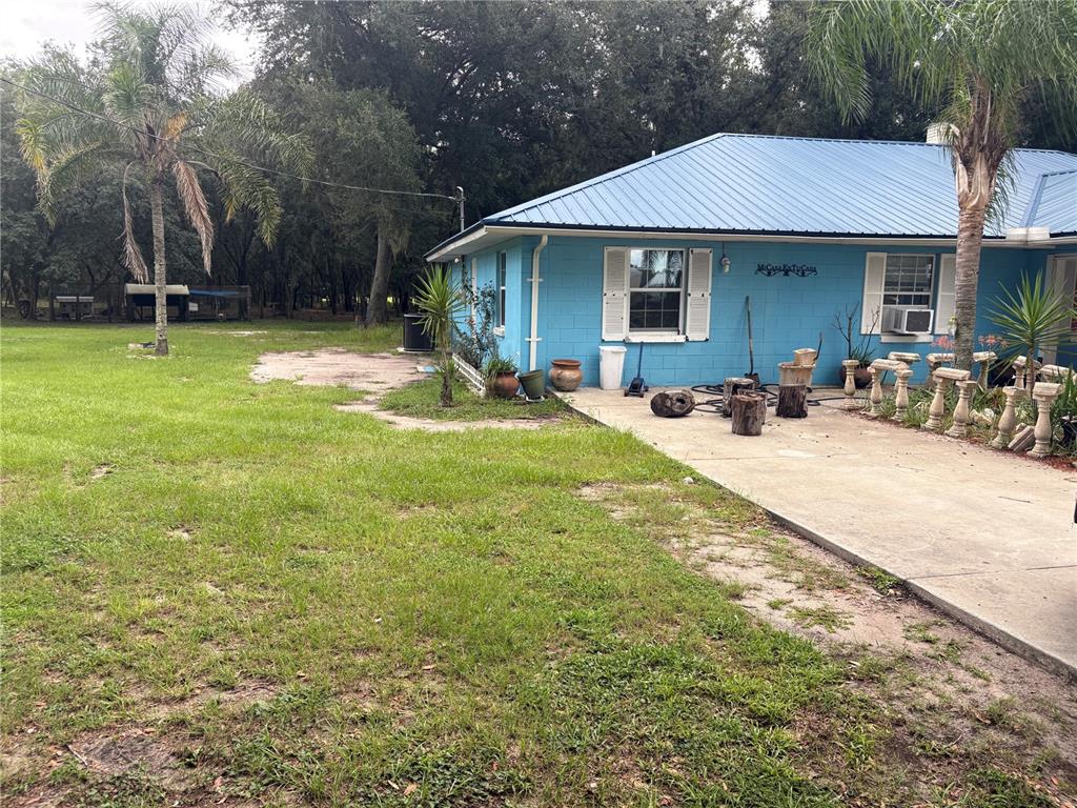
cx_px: 538
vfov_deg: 53.1
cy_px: 404
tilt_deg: -9.5
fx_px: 809
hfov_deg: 67.3
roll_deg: -0.9
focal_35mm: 26
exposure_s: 1/489
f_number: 1.6
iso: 50
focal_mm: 5.96
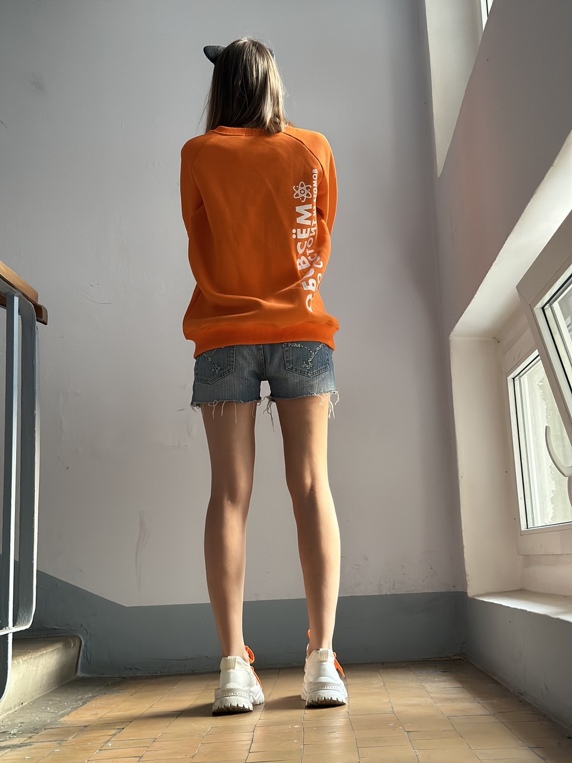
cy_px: 382
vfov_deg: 39.7
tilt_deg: +9.1
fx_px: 1058
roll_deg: +3.1
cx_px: 286
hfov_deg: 30.3
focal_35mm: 48
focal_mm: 6.86
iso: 400
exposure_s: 1/40
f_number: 1.78
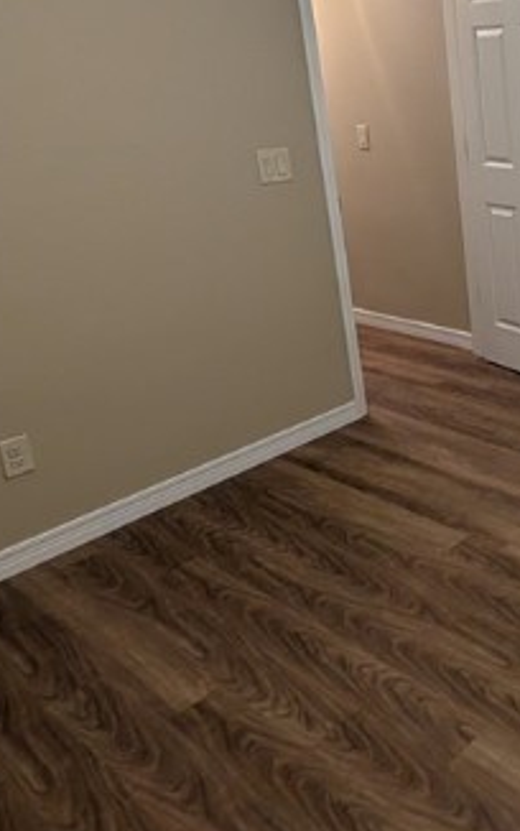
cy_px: 283
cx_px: 658
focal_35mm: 30
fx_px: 680
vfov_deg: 61.5
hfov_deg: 32.6
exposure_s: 1/40
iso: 39
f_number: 1.7
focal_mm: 2.02
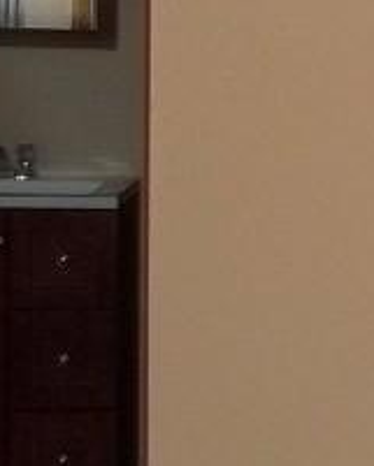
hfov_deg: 9.0
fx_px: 2198
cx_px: 832
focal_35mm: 159
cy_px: 181
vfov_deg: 12.1
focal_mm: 5.7
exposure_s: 1/30
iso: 160
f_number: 2.9
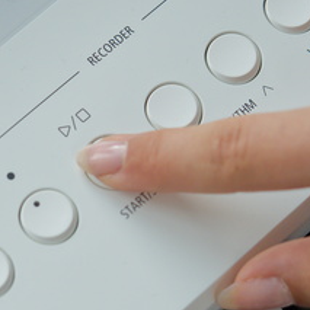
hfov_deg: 6.8
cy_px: 186
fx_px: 2624
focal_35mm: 259
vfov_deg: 6.8
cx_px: 76
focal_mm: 82
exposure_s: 1/500
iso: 800
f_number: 4
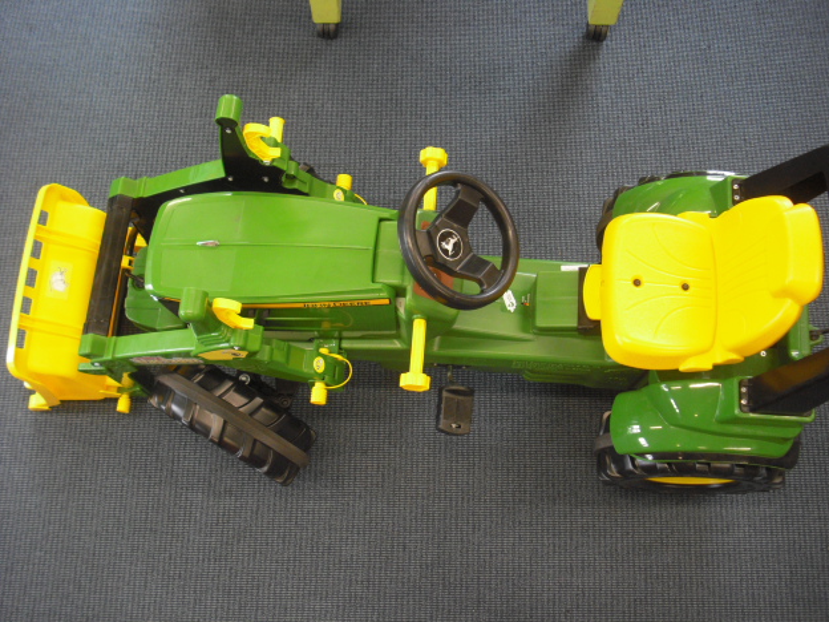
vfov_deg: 36.8
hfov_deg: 47.9
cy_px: 308
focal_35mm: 39
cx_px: 424
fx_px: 934
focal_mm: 6.2
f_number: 2.8
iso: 200
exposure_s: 1/60
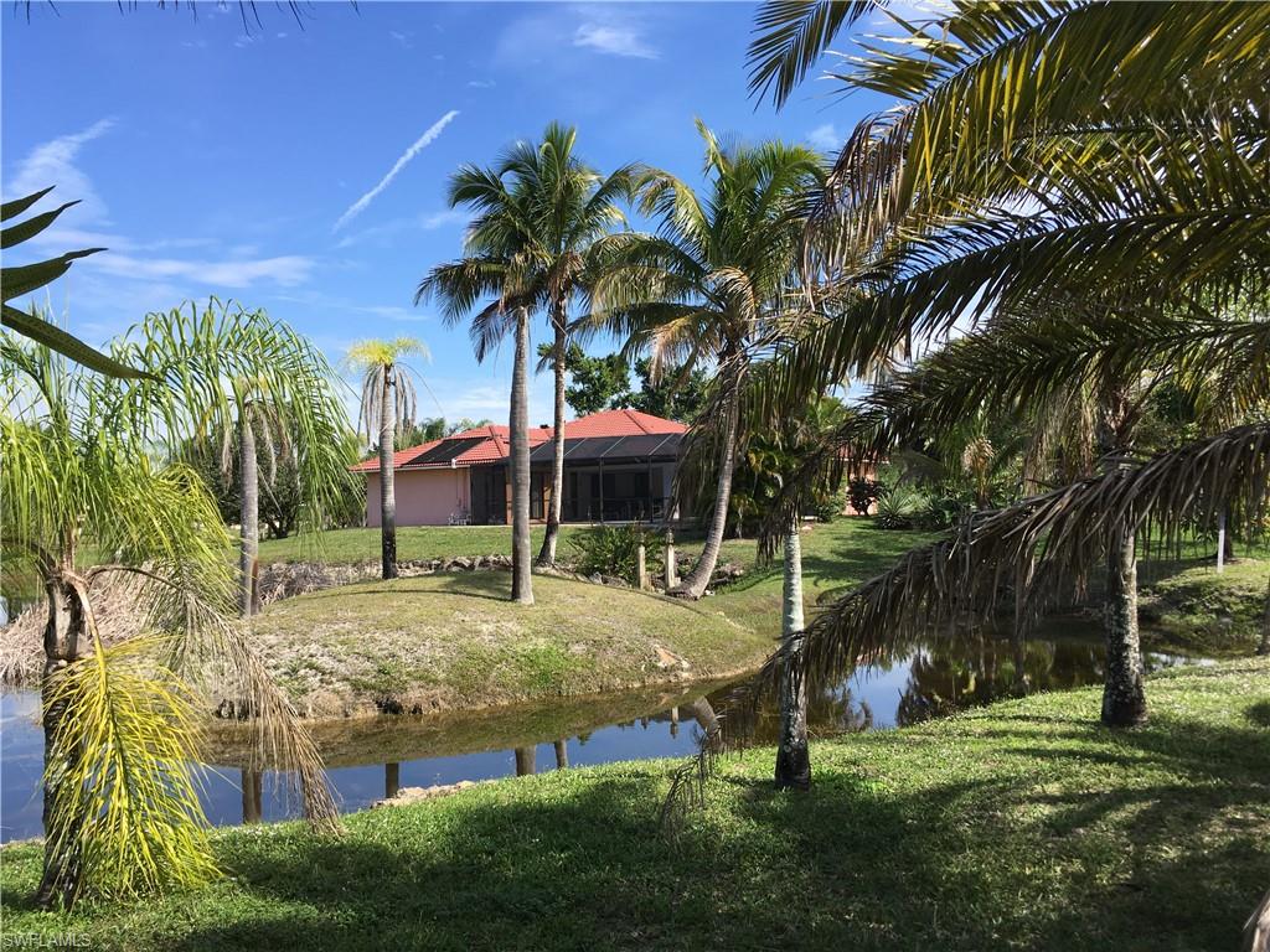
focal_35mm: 29
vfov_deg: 48.2
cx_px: 635
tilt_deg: +1.4
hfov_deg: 61.7
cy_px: 476
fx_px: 1064
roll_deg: +1.3
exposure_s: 1/1012
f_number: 2.2
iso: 25
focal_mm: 4.15
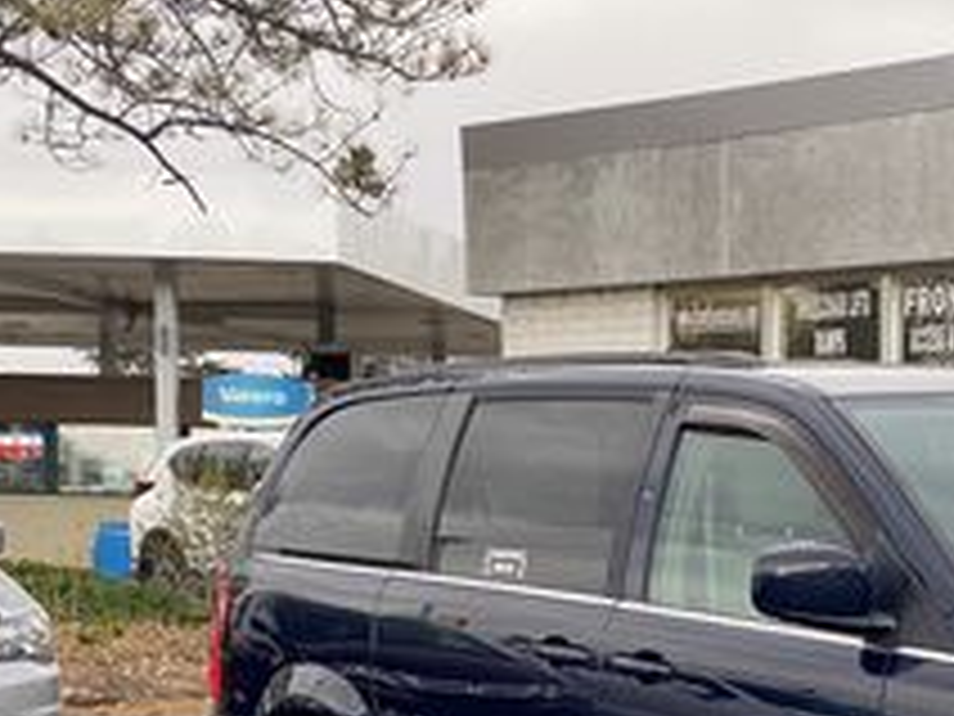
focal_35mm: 115
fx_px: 3169
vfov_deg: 12.7
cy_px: 772
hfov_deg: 16.6
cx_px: 1040
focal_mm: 6
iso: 40
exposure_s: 1/122
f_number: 2
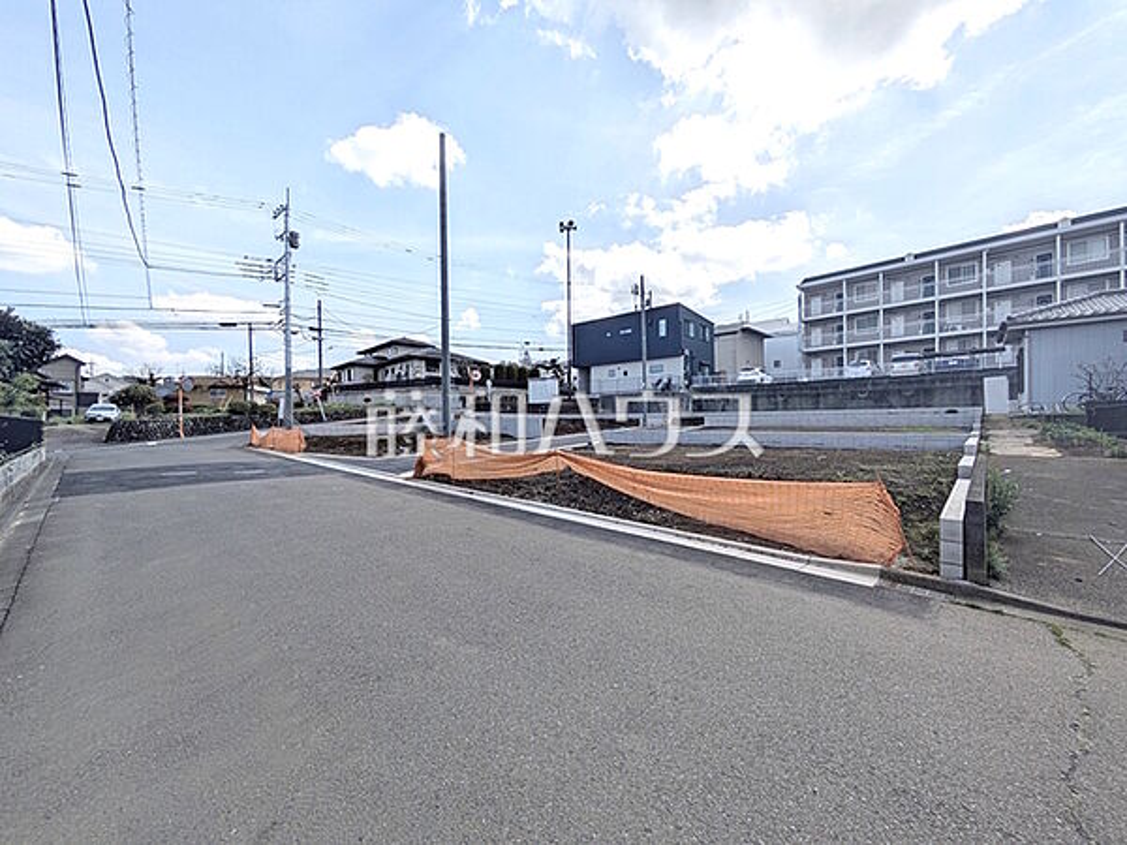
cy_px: 422
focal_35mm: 14
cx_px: 564
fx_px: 456
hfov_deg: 102.1
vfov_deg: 85.7
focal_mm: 1.83
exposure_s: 1/3846
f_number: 2.2
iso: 47
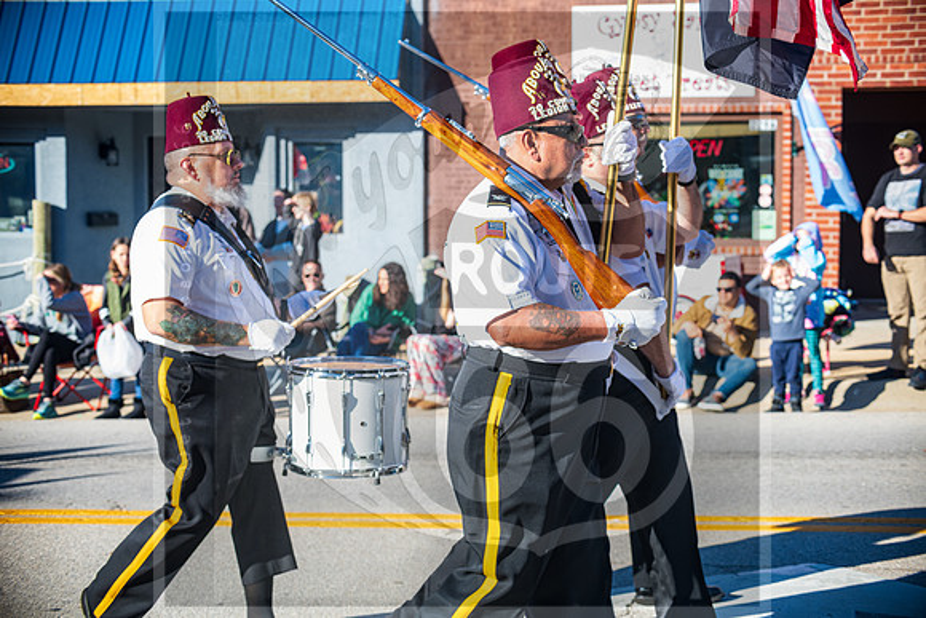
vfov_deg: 21.7
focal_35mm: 63
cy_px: 309
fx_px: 1611
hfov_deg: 32.1
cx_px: 463
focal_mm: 60
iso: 250
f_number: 7.1
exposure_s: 1/400
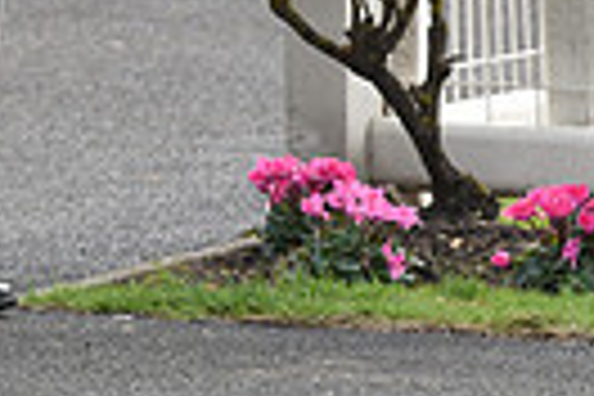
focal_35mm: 882
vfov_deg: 1.6
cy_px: -452
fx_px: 14552
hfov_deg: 2.3
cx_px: -477
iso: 500
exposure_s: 1/1000
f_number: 5.6
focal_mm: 200
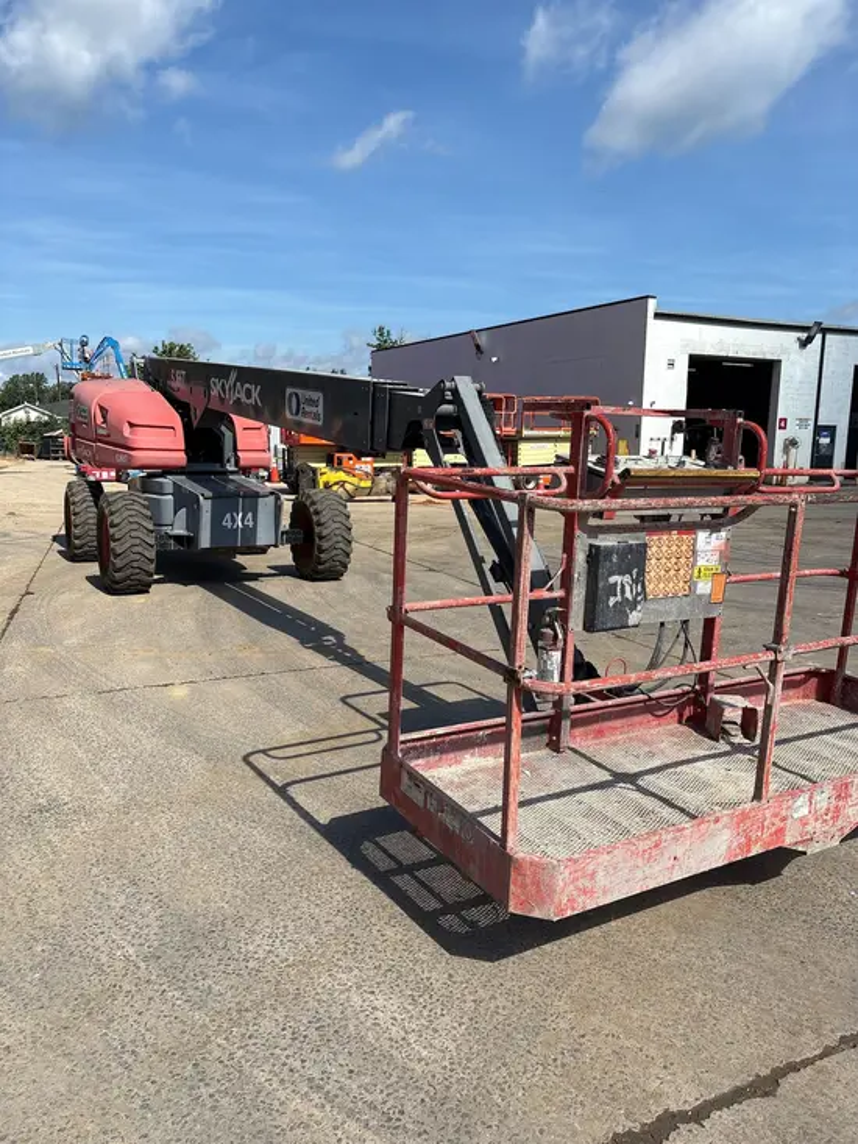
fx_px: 859
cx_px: 429
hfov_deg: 53.1
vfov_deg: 67.3
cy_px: 572
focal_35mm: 26
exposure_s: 1/3623
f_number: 1.6
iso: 50
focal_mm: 5.96
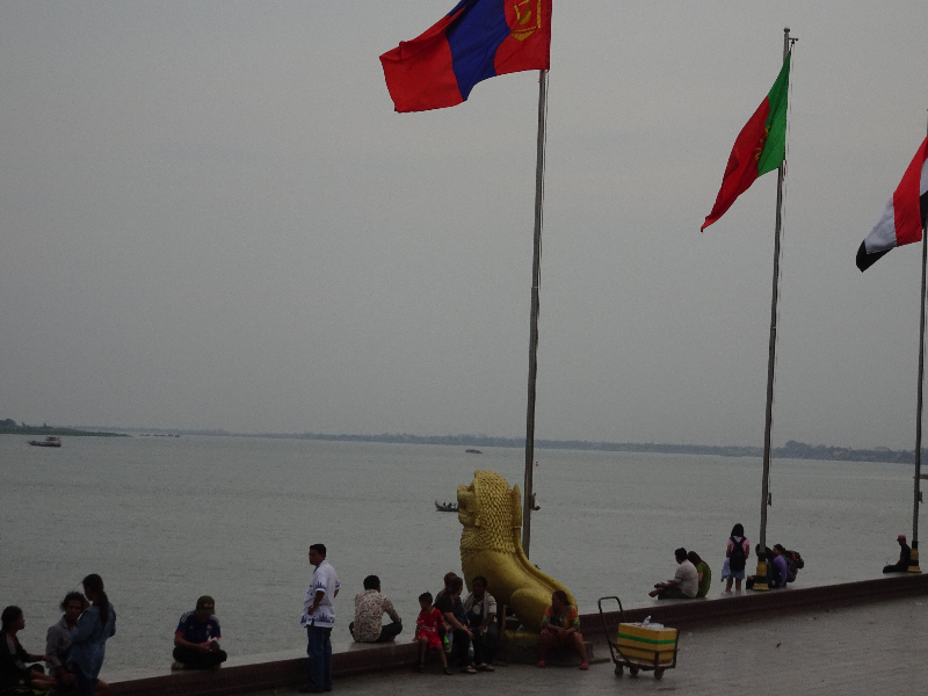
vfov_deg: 16.8
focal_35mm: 88
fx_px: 2359
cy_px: 348
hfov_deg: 22.3
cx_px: 464
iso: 80
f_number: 5
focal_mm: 14.99
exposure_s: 1/200
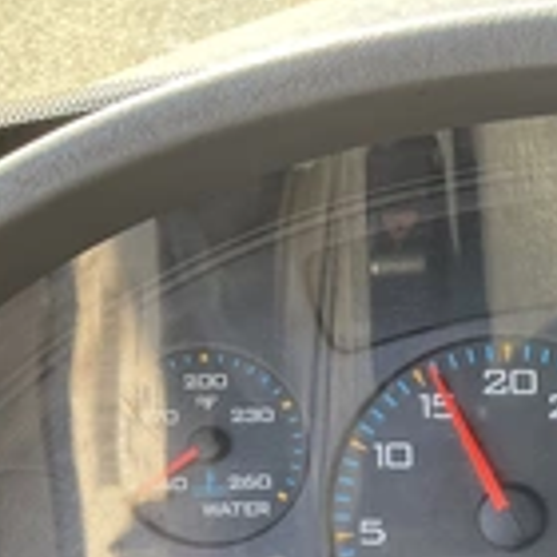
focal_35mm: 73
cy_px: 565
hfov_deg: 21.3
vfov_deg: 22.7
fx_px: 1329
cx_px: 740
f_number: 1.8
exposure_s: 1/111
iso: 64
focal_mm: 3
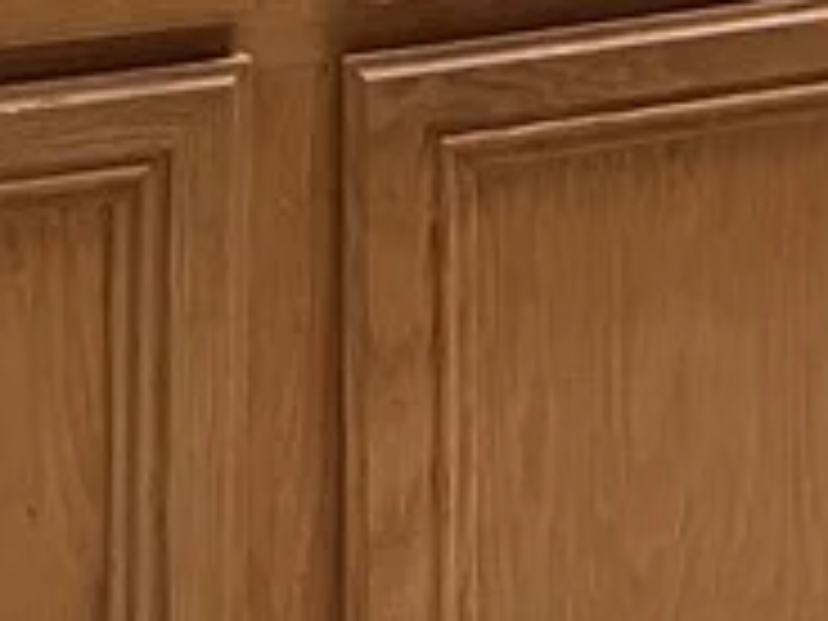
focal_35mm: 145
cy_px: -891
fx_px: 3468
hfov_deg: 12.9
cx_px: 1210
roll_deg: -1.1
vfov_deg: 9.1
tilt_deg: -6.4
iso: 125
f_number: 1.6
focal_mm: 4.2
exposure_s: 1/60
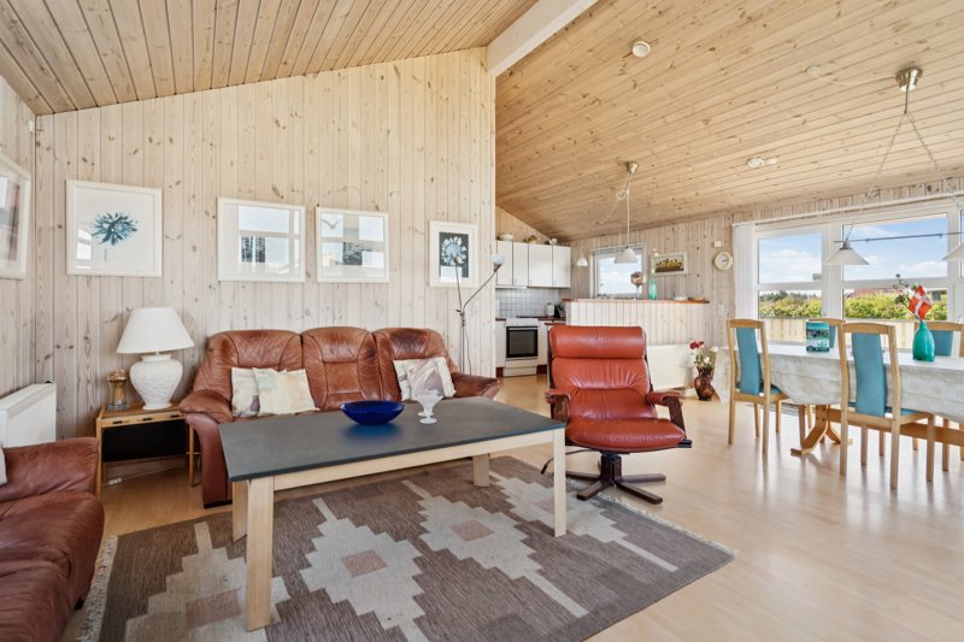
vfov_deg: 70.4
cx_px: 482
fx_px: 455
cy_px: 321
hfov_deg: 93.3
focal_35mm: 17
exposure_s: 1/80
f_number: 6.3
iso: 400
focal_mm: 17
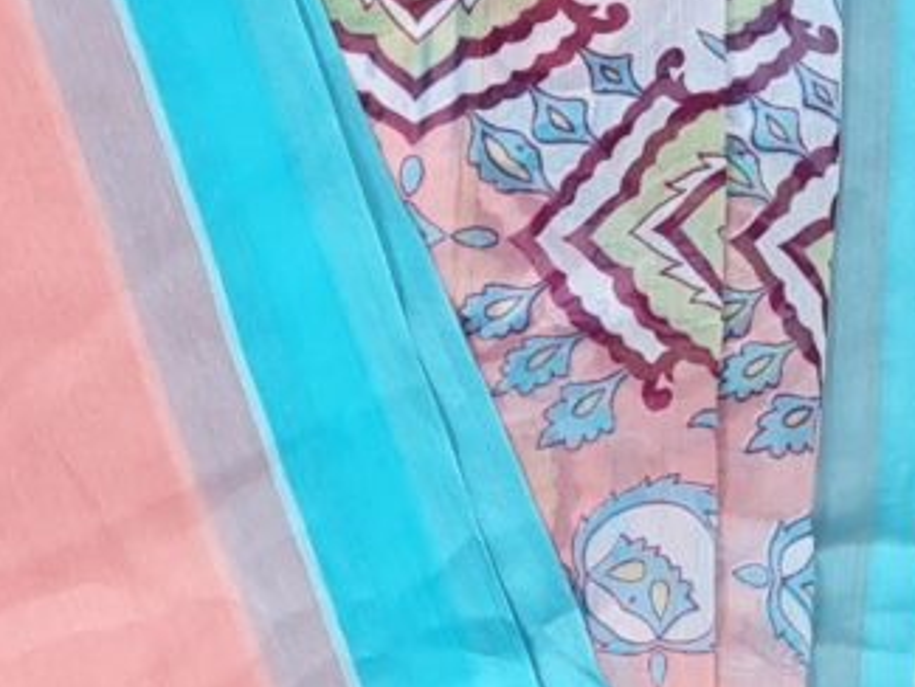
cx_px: 980
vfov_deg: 8.8
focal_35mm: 164
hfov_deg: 11.9
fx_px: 4337
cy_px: -383
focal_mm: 5.4
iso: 160
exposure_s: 1/60
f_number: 1.8
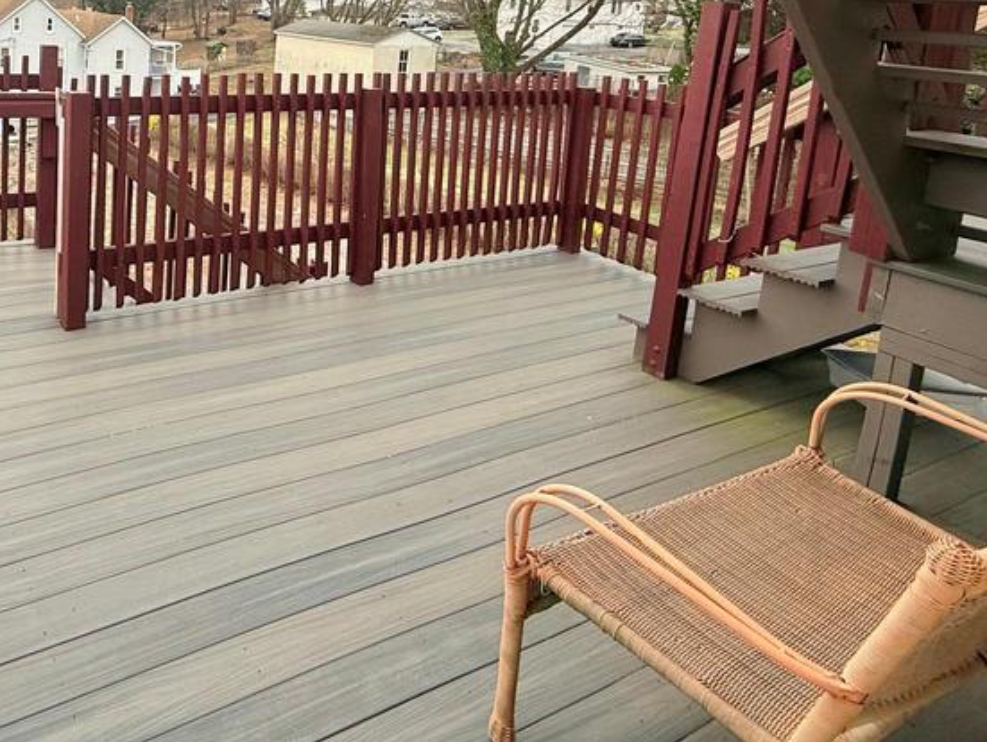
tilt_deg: -7.4
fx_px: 742
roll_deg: -2.8
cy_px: 84
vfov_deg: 48.0
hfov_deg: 60.1
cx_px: 156
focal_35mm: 26
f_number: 2.2
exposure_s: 1/328
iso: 50
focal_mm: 2.22
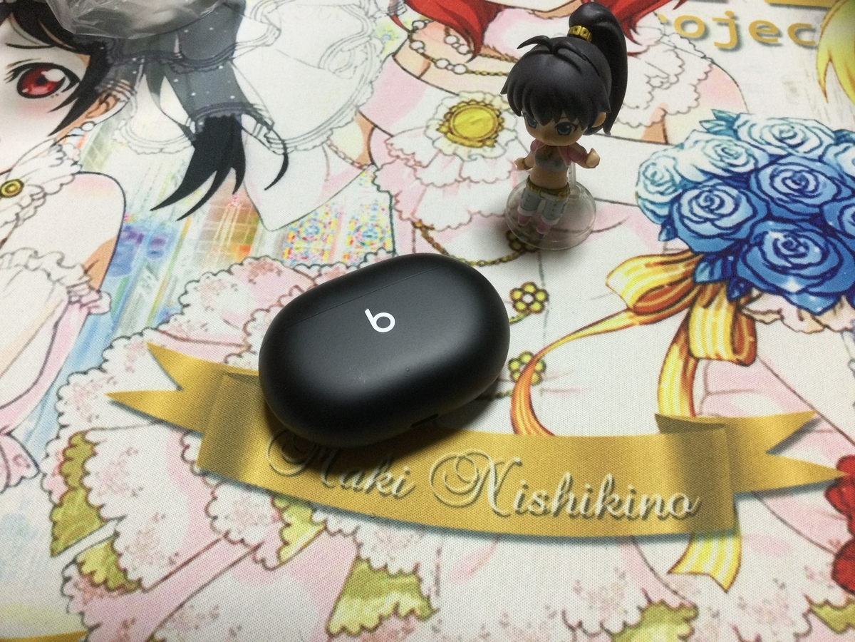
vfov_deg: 45.4
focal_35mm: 31
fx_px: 766
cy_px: 321
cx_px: 428
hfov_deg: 58.4
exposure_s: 1/30
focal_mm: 3.3
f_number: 2.4
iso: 80
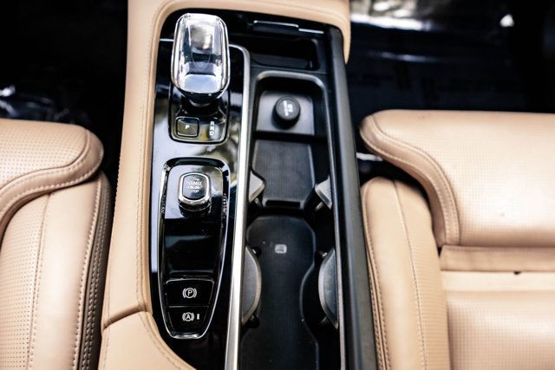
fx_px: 476
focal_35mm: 31
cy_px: 185
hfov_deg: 60.4
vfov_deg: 42.5
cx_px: 290
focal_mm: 24
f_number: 2.8
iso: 1000
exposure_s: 1/200
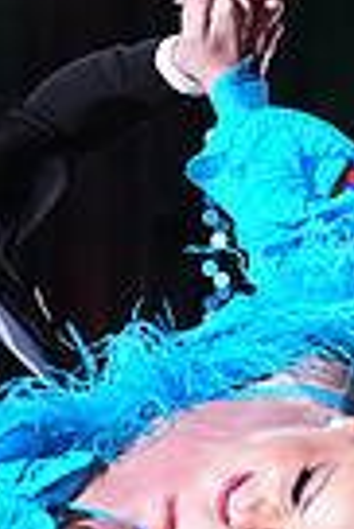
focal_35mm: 442
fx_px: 6502
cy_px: 751
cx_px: -2
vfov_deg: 4.6
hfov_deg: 3.1
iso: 10000
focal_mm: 104
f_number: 5
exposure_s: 1/400
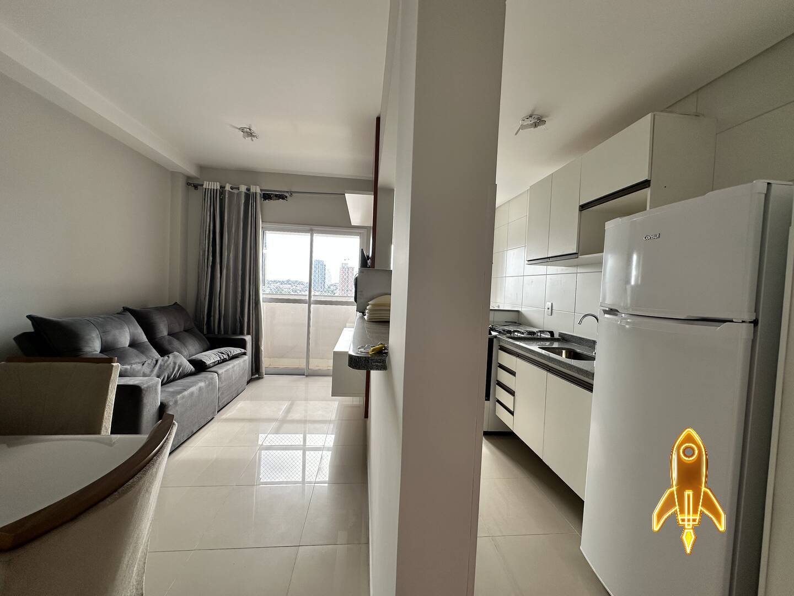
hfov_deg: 102.1
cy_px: 298
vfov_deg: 85.7
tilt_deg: -1.4
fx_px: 321
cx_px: 397
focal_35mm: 14
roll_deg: -2.4
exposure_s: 1/99
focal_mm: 2.22
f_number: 2.2
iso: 40
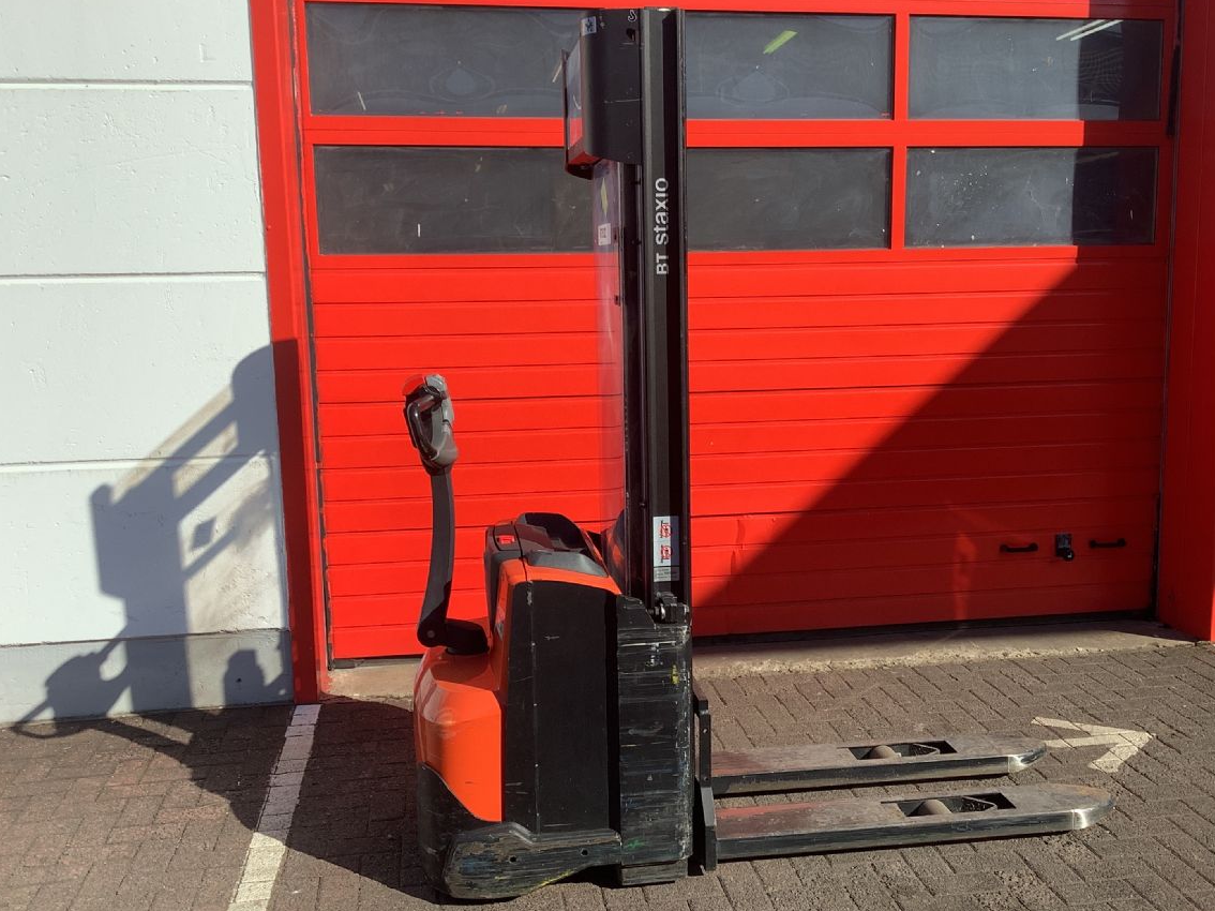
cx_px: 645
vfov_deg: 40.7
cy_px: 469
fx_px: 1228
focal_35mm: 35
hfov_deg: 52.6
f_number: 2.4
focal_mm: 3.3
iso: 25
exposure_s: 1/981
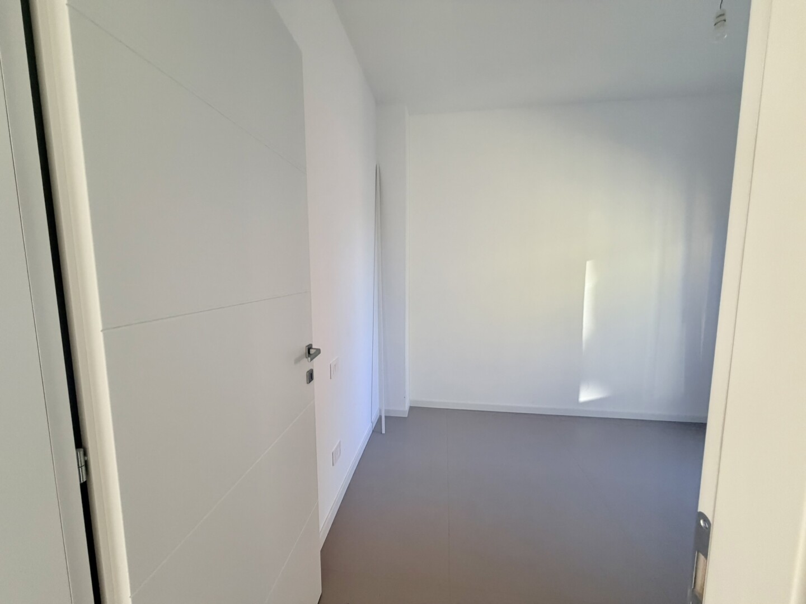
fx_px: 326
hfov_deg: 102.1
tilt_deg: -5.5
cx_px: 403
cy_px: 302
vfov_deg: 85.7
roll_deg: +0.1
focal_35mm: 14
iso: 160
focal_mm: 2.22
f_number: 2.2
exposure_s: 1/121
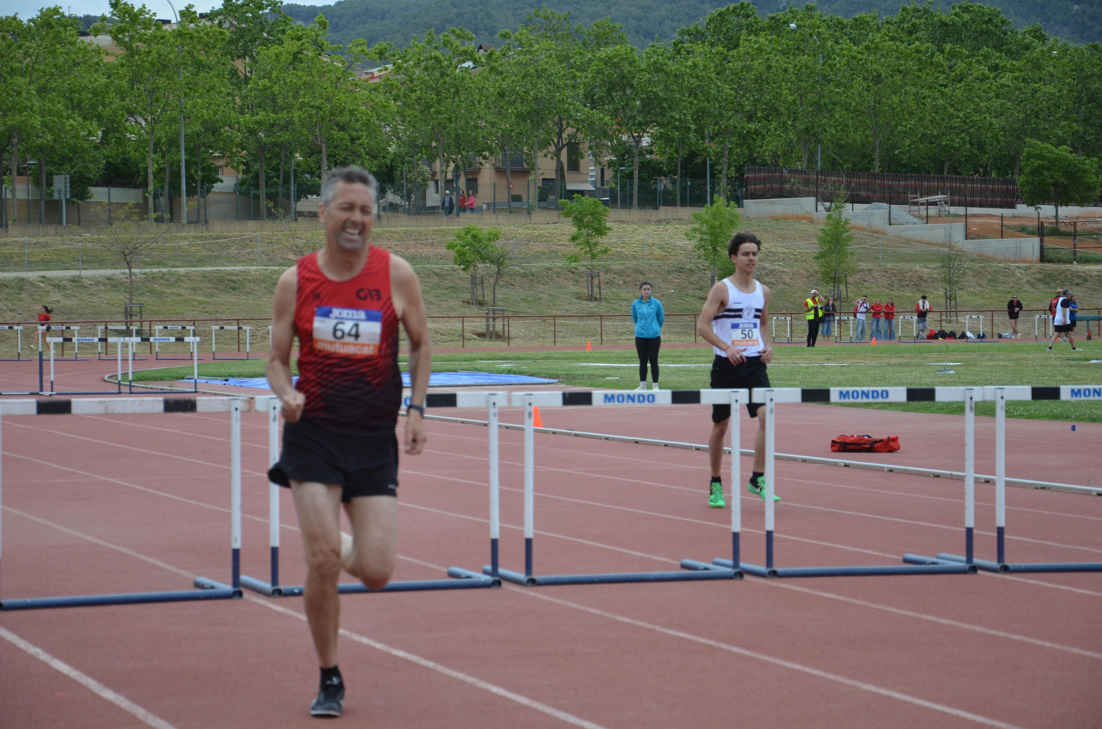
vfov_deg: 13.8
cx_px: 551
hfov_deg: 20.7
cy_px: 364
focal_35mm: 99
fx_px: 3024
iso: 400
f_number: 5.3
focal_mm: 66
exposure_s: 1/1000
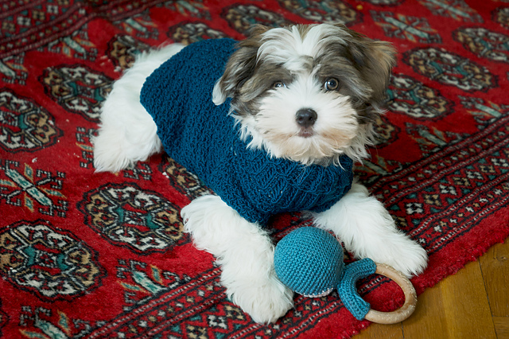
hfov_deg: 27.0
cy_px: 170
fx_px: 1060
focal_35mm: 75
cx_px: 254
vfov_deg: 18.2
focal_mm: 50
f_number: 4.5
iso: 320
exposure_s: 1/30
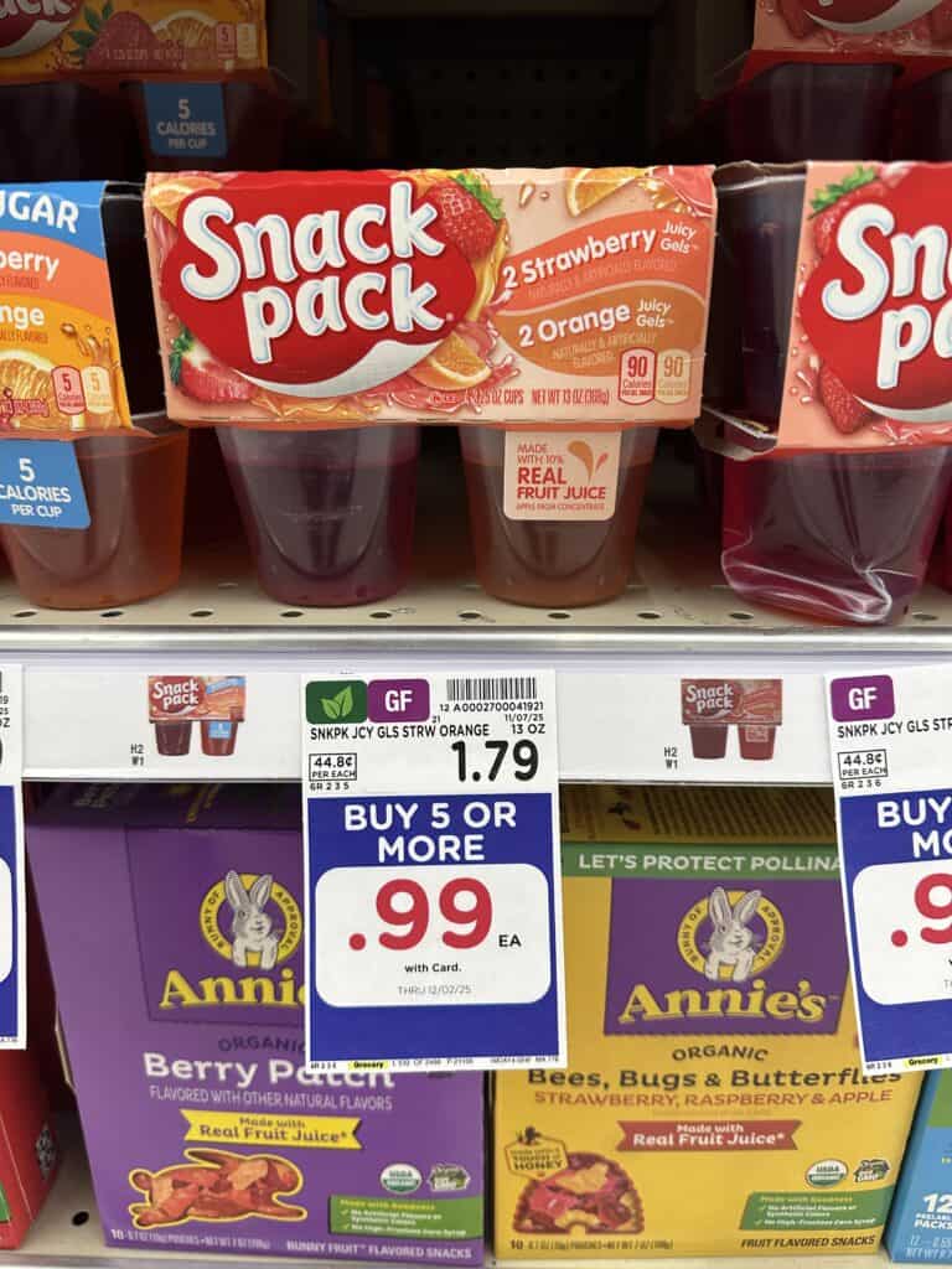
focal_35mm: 24
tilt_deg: -20.9
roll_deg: -1.1
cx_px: 476
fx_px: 880
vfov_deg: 71.6
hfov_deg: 56.8
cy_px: 634
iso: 160
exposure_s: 1/62
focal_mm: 6.86
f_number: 1.78
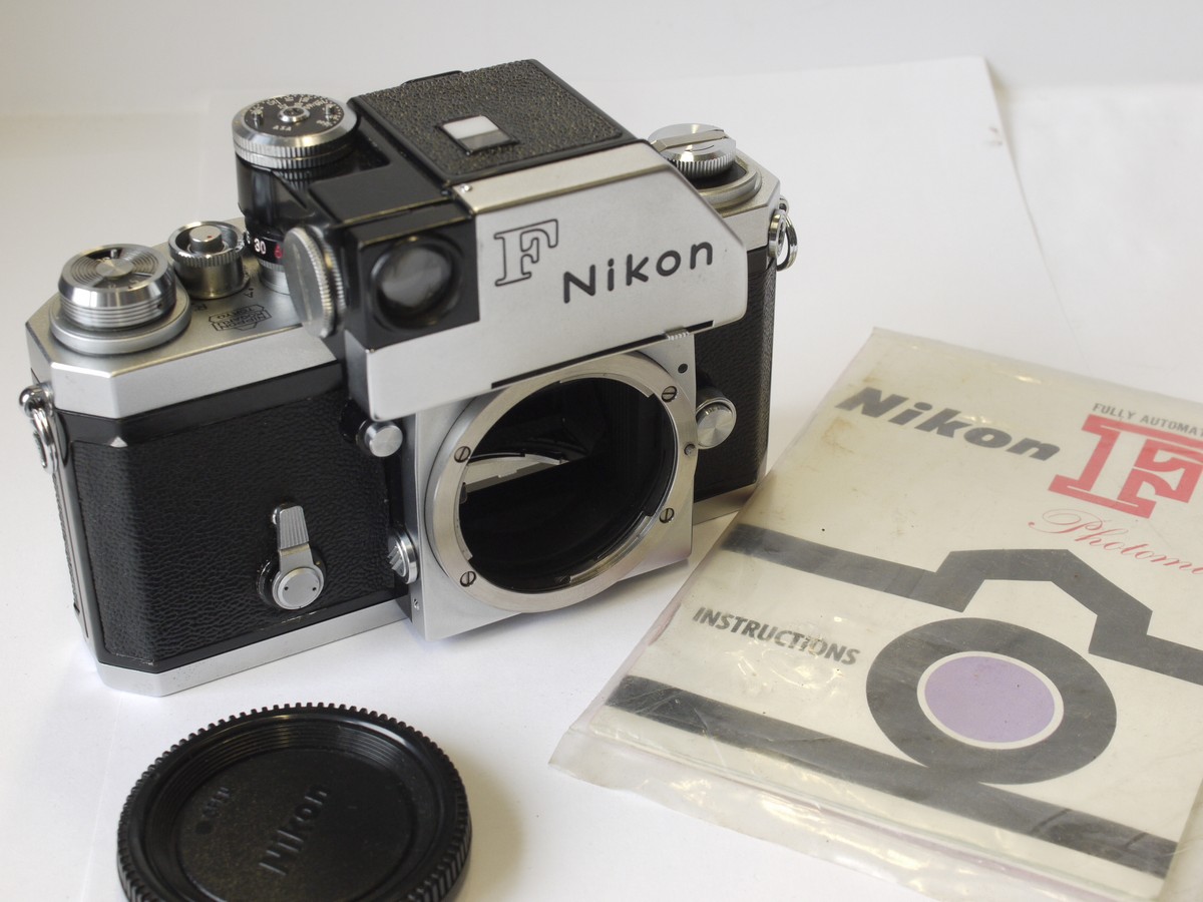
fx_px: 2085
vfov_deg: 24.4
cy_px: 451
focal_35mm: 60
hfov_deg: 32.2
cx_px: 602
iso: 400
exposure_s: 1/40
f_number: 8
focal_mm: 30
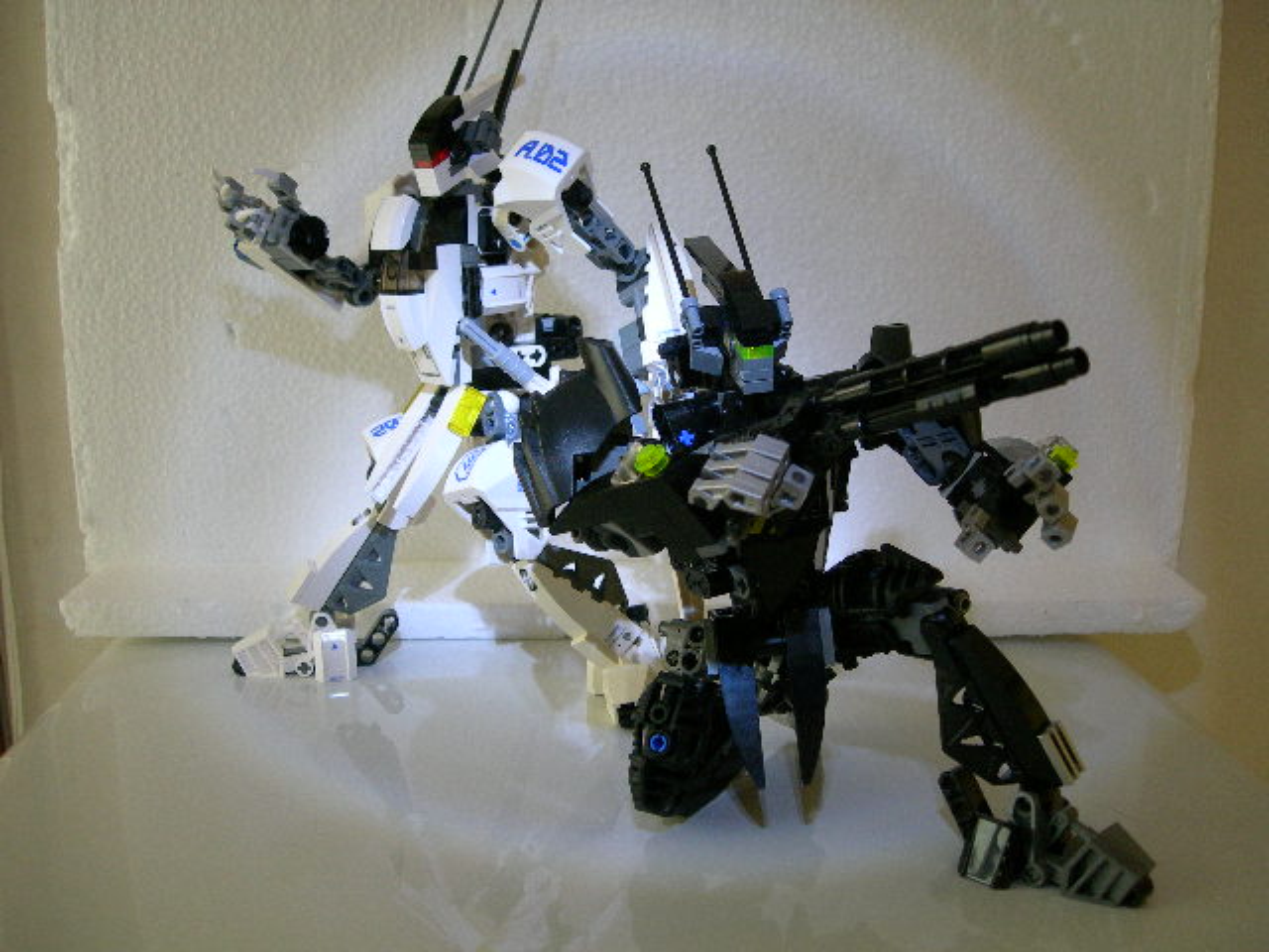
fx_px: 1393
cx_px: 634
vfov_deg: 37.7
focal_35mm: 38
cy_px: 476
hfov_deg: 49.0
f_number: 2.8
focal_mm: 7.8
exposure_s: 1/1.3
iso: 200
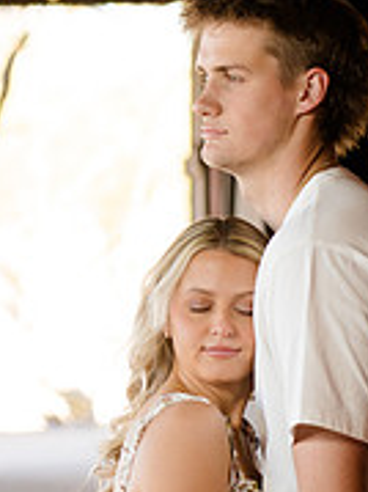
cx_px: 357
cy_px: 434
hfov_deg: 5.8
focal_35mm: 254
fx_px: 3605
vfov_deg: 7.8
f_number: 4
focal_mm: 105
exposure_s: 1/200
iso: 640
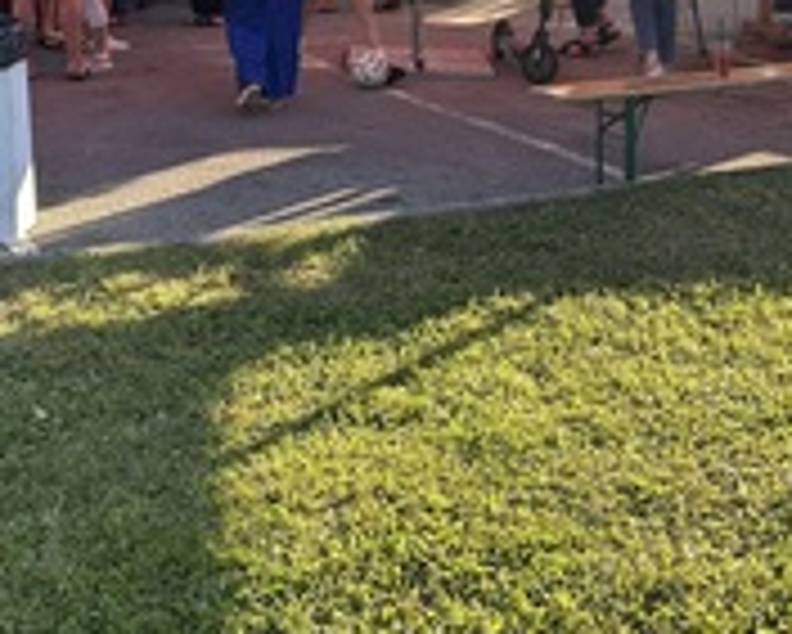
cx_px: 198
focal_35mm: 65
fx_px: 1524
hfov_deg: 28.7
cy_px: -94
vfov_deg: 22.0
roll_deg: -1.0
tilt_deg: -1.5
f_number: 1.5
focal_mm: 5.7
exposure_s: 1/383
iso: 50
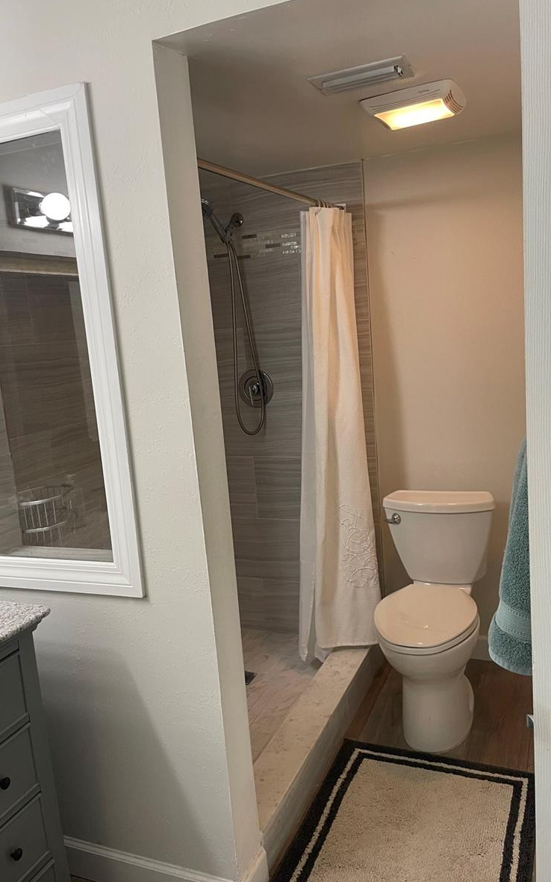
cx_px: 299
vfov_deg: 66.5
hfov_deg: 44.5
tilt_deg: -8.3
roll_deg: +3.7
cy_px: 439
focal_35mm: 28
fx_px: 673
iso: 80
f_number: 1.6
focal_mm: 4.2
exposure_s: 1/60
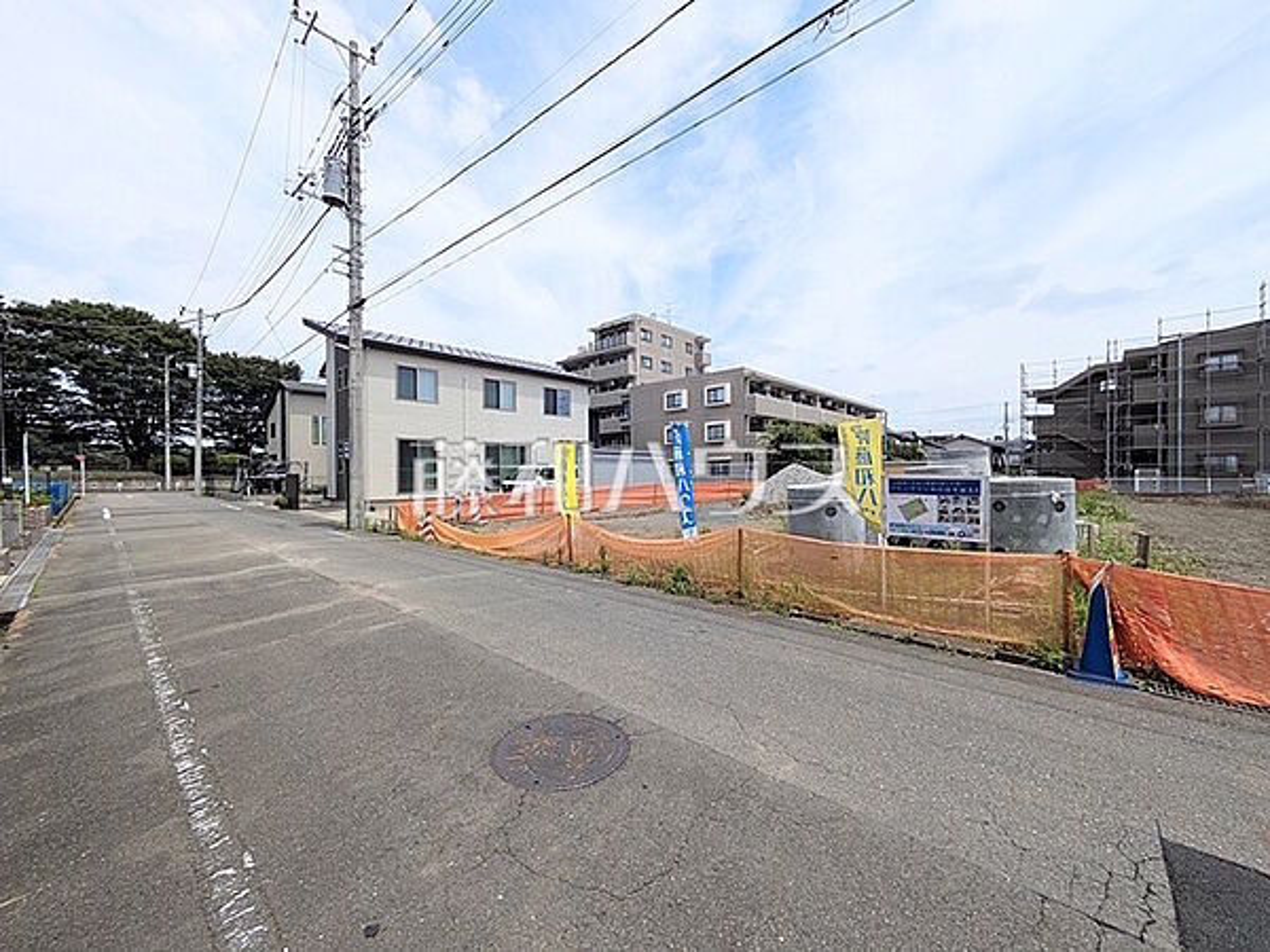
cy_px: 476
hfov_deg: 102.1
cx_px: 635
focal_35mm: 14
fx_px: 514
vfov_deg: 85.7
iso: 50
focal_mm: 1.83
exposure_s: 1/2004
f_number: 2.2
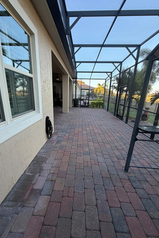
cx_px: 76
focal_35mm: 15
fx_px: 99
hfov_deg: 77.3
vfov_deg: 100.4
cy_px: 121
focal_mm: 2.22
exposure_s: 1/121
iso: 64
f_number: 2.2
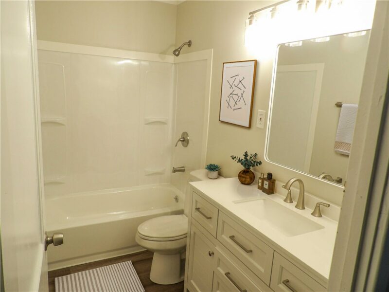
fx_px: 270
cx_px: 194
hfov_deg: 71.6
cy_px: 146
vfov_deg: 56.8
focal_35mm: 24
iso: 100
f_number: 3.2
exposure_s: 1/37
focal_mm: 4.3
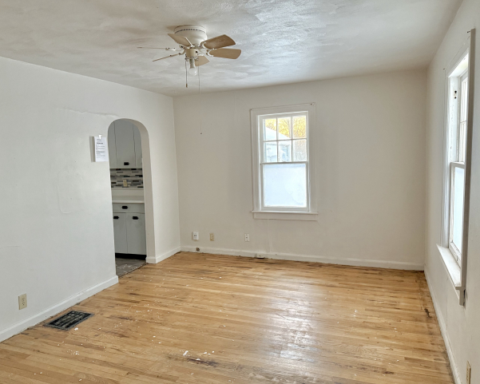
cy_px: 191
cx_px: 231
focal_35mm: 26
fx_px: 369
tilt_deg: -5.7
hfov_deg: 66.0
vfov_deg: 54.9
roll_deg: +1.4
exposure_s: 1/60
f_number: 1.78
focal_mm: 6.76
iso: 500
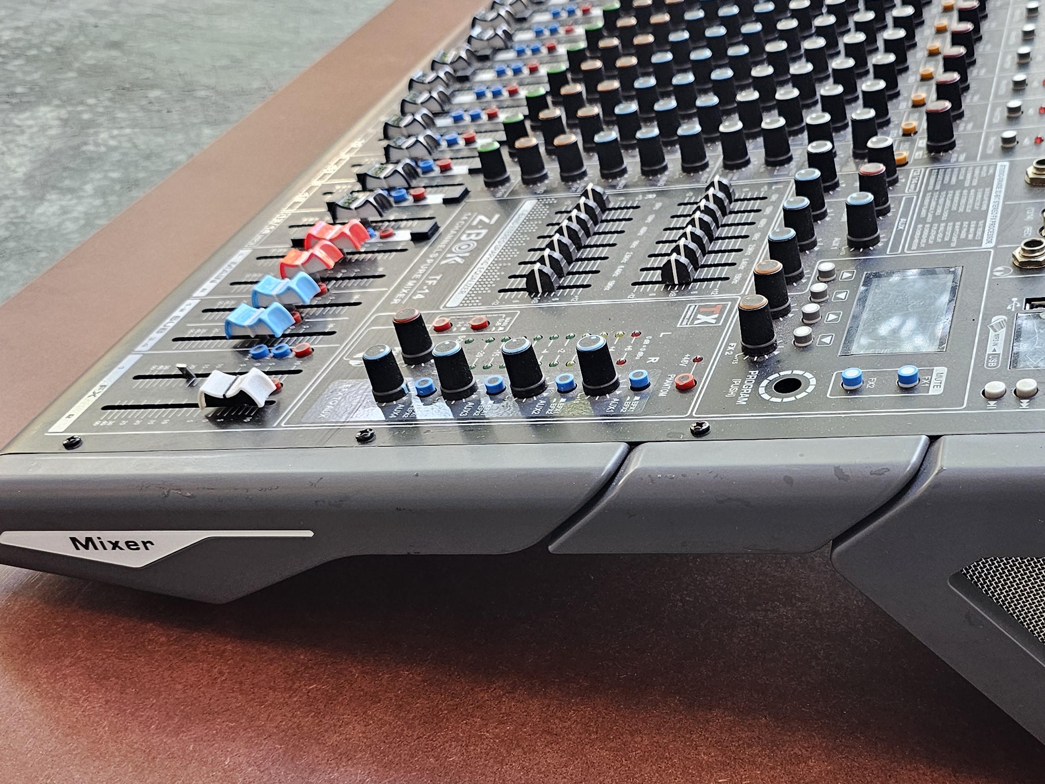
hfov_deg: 41.4
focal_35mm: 45
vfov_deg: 32.0
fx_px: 1358
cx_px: 715
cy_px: 506
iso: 250
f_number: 1.7
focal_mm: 6.3
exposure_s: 1/142
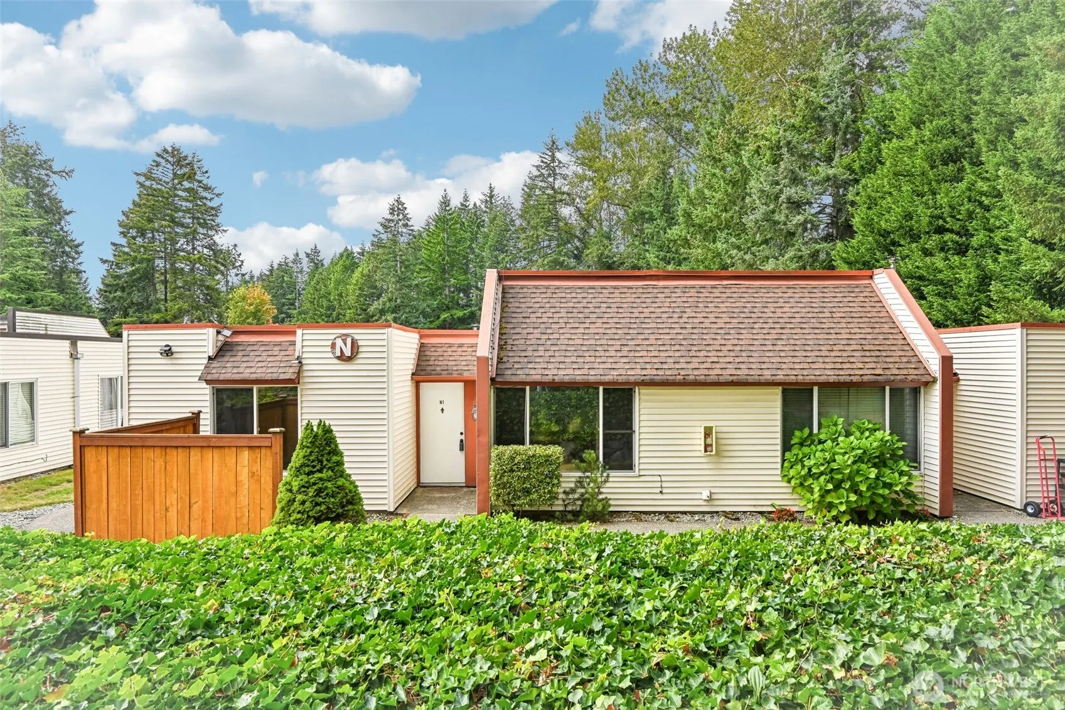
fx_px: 562
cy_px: 355
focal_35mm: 19
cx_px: 532
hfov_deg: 86.9
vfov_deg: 64.5
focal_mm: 19
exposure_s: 1/400
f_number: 8
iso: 400
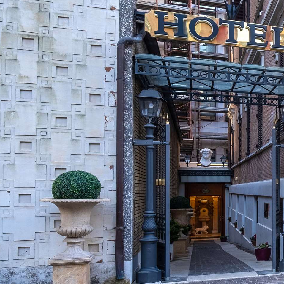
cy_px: 147
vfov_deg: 74.8
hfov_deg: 69.7
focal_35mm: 20
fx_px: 186
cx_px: 214
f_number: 5.6
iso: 160
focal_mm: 10.1
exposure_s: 1/60
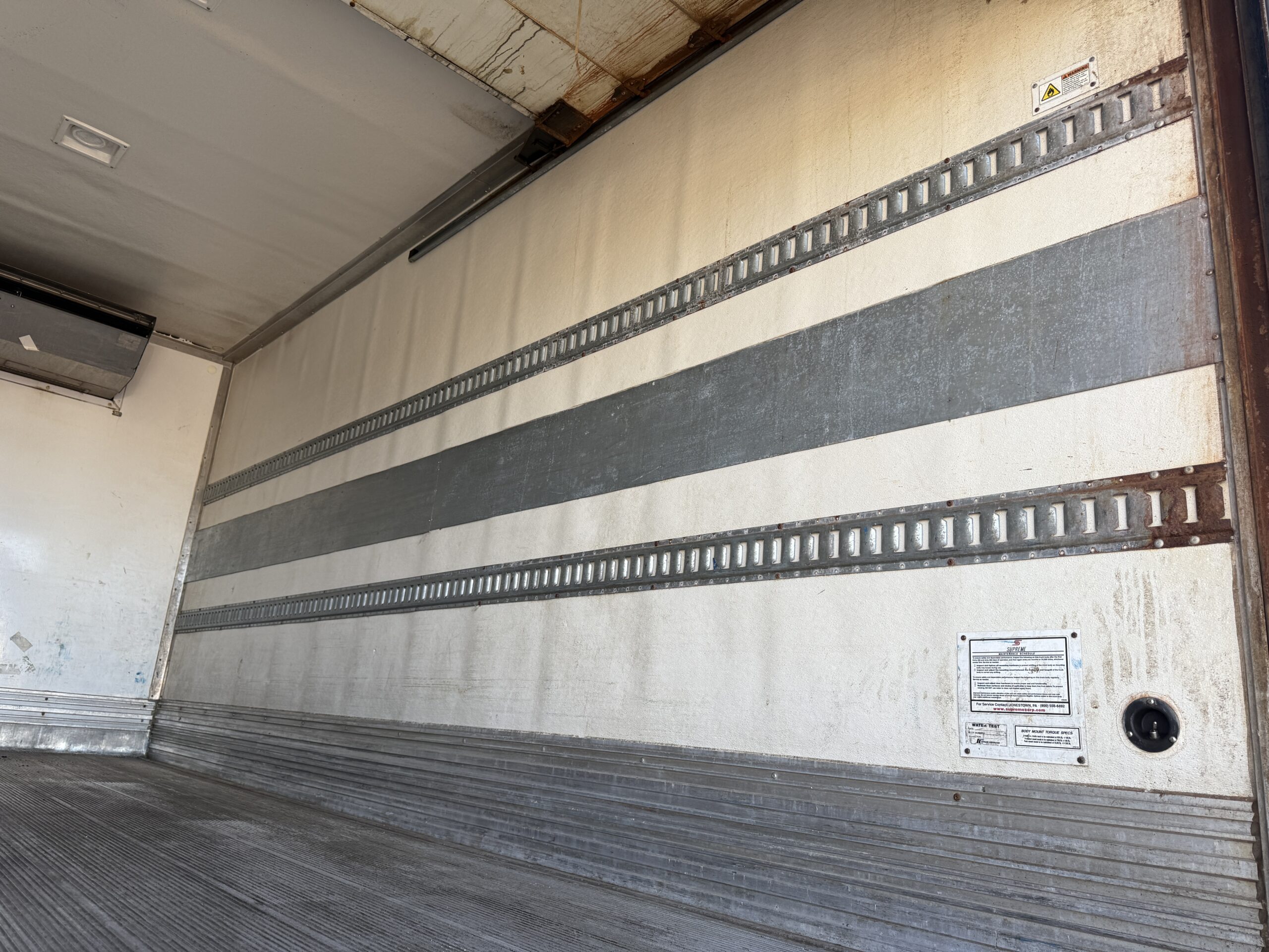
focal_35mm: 24
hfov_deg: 71.6
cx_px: 634
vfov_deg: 56.8
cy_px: 476
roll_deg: -5.3
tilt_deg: +16.0
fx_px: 880
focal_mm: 6.76
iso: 80
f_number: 1.78
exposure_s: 1/397
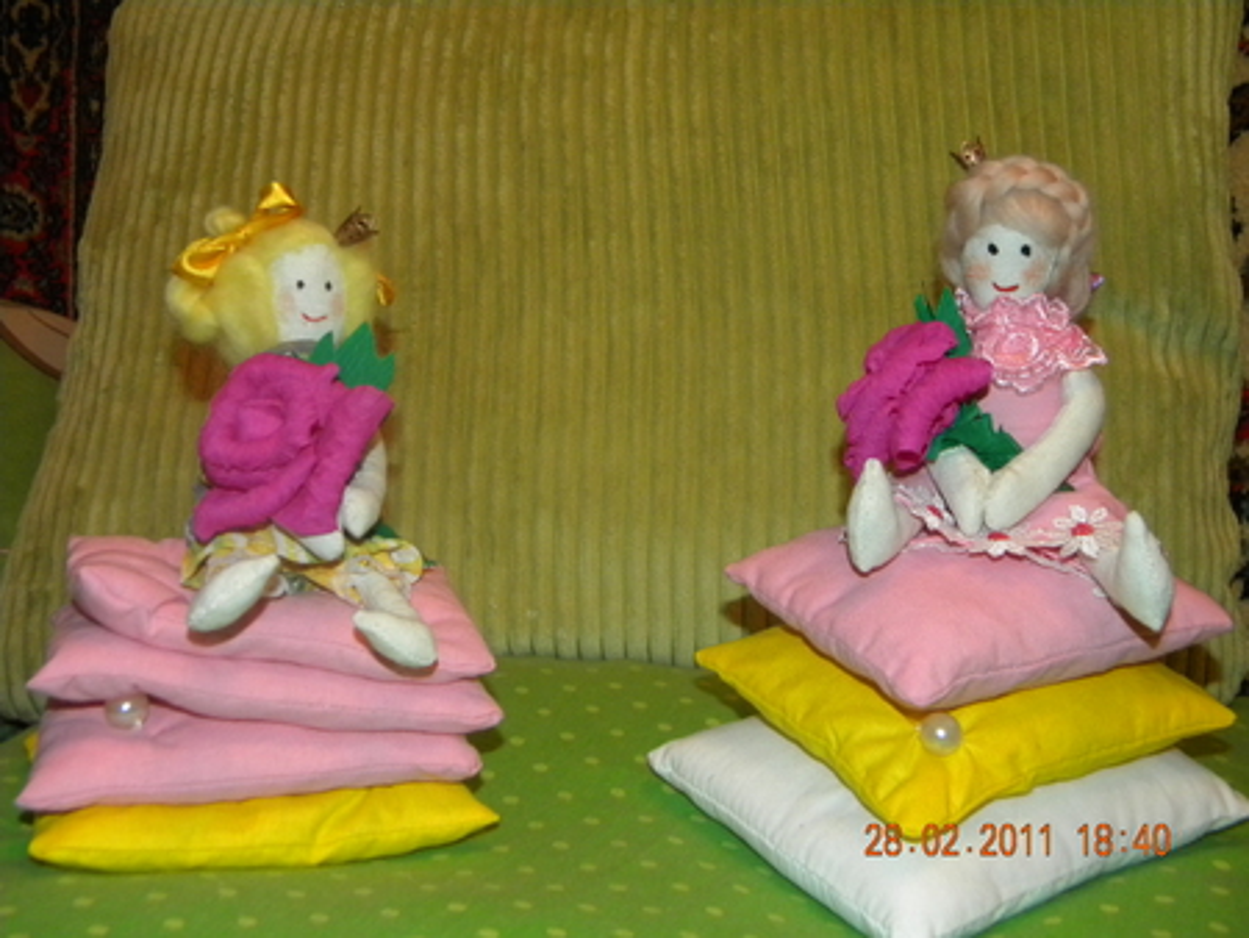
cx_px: 624
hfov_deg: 45.8
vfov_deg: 35.2
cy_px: 469
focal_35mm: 41
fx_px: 1480
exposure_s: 1/30
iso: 400
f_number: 3.8
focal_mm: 7.3
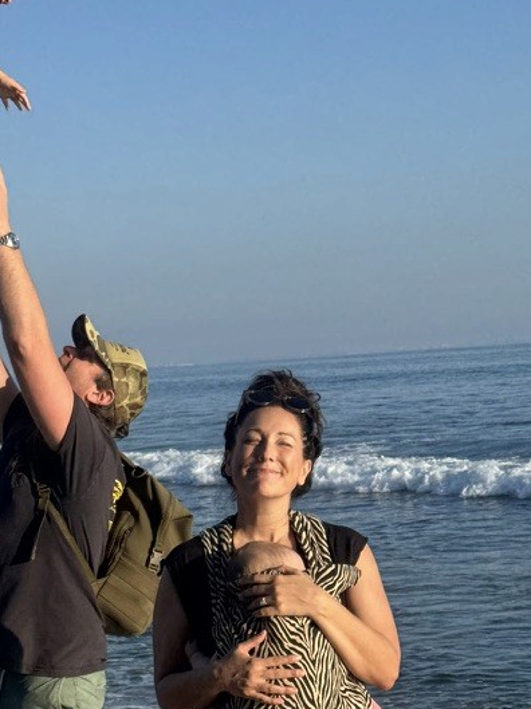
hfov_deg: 15.7
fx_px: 1904
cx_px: 42
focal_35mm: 93
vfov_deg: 20.8
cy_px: 587
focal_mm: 6.76
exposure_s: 1/4049
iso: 64
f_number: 1.78
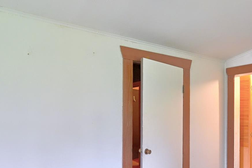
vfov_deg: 39.4
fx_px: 231
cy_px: 114
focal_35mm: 33
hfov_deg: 55.8
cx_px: 171
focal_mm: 14
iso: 400
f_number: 8
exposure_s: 1/5
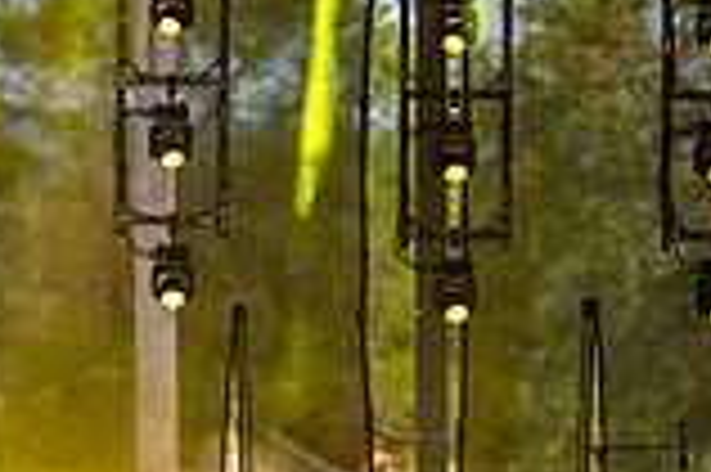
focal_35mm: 736
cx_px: 914
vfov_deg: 1.9
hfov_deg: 2.8
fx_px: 14521
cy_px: 209
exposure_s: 1/250
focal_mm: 200
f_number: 4
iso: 500
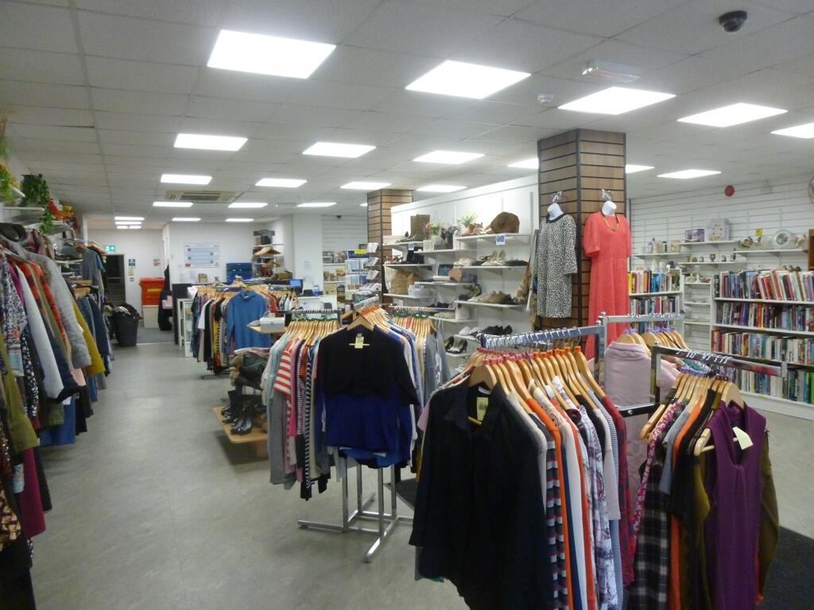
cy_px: 305
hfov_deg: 69.4
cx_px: 407
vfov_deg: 54.9
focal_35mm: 25
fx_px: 588
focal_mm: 4.5
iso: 400
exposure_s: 1/60
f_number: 3.1
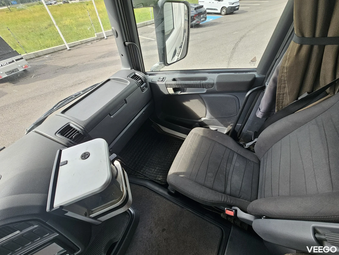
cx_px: 170
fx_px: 127
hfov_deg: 106.2
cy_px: 128
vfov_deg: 89.9
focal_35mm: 13
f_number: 2.2
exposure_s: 1/175
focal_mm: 2.2
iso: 50
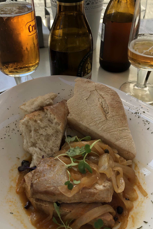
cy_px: 114
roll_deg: -0.3
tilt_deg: -39.1
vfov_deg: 57.2
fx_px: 210
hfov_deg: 39.9
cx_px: 68
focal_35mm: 33
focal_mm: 3.99
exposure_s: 1/201
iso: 20
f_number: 1.8
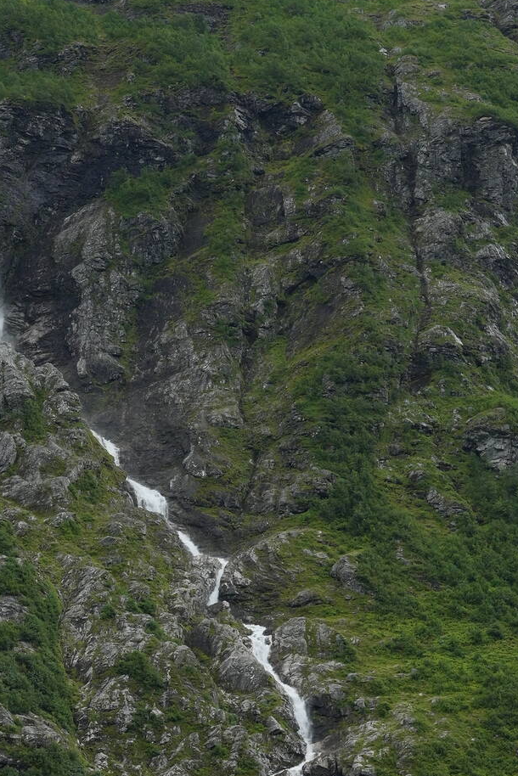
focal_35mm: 98
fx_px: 2113
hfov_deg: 14.0
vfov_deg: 20.5
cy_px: 646
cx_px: 219
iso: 320
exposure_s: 1/250
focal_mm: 35
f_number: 7.1
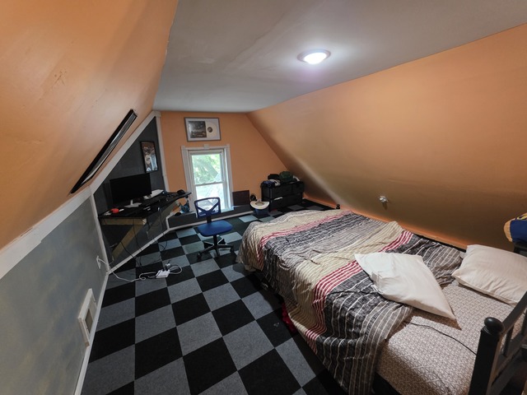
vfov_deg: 89.9
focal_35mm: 13
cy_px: 198
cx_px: 264
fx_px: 198
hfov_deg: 106.2
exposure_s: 1/60
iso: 640
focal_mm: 2.2
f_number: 1.9
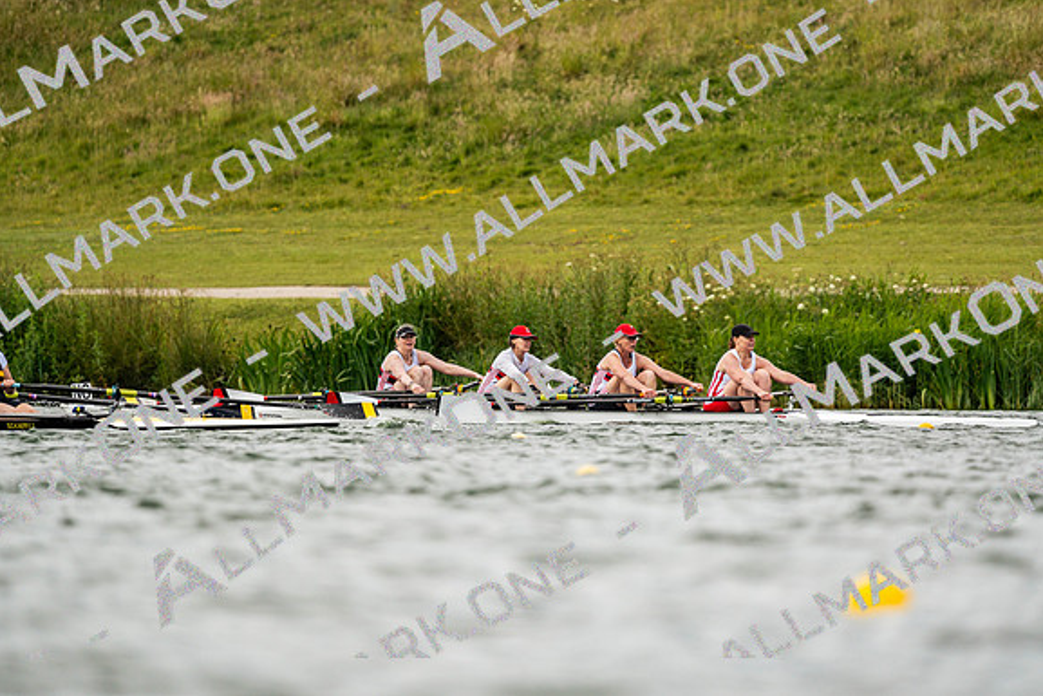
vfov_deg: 2.3
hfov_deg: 3.4
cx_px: 521
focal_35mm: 603
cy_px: 348
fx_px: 17474
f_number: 6.3
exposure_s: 1/2000
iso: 500
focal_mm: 600
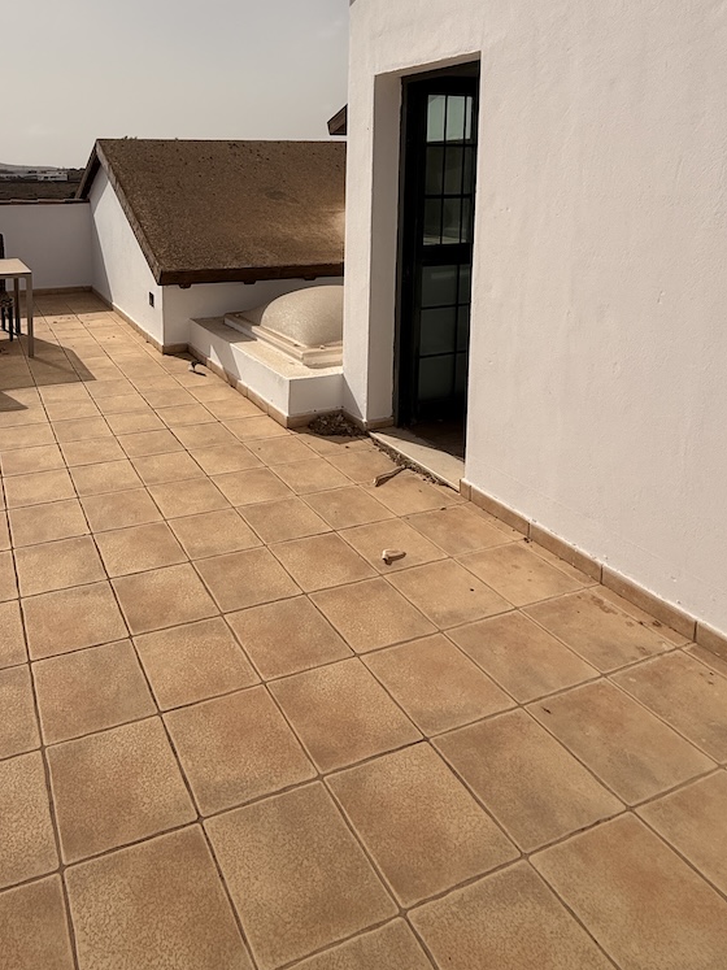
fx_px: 672
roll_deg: -0.3
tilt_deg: -5.8
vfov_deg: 67.3
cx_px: 184
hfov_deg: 54.2
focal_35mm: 24
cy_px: 248
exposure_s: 1/6173
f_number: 2.2
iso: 50
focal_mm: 2.22
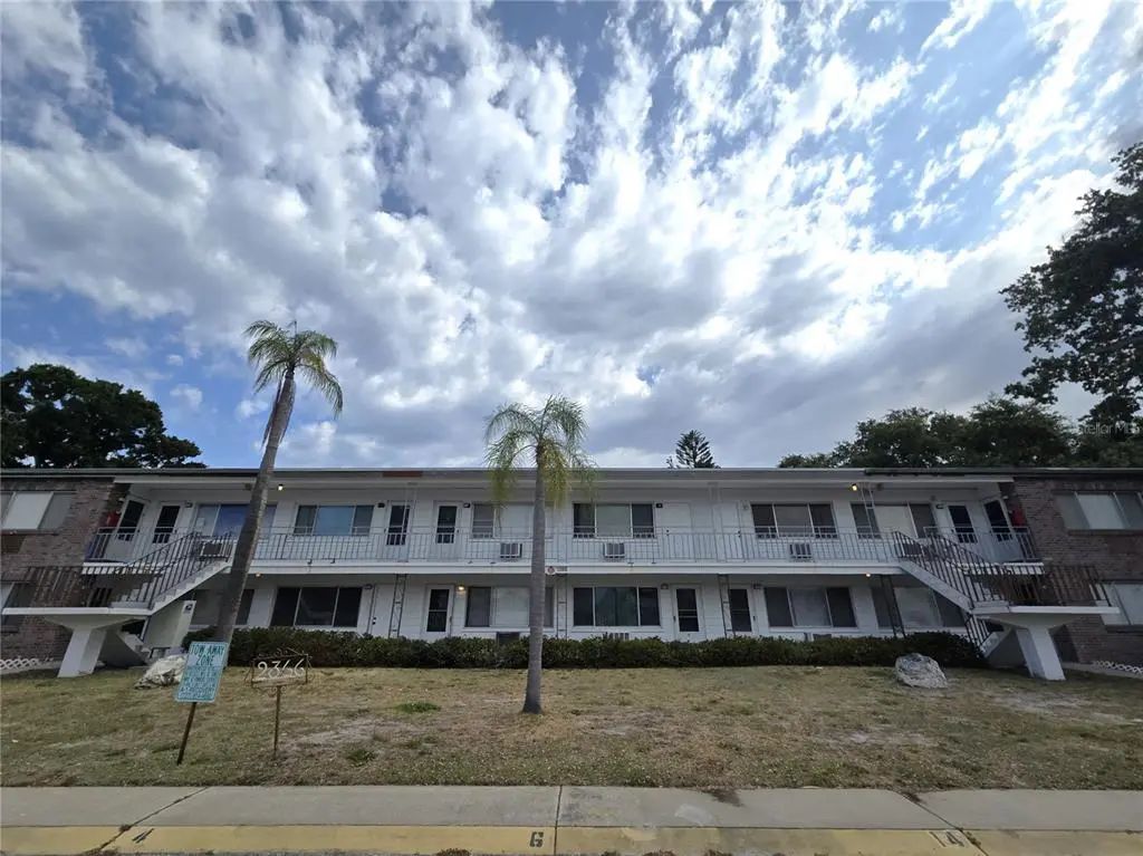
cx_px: 572
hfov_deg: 106.2
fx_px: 429
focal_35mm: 13
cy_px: 428
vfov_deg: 89.9
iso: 50
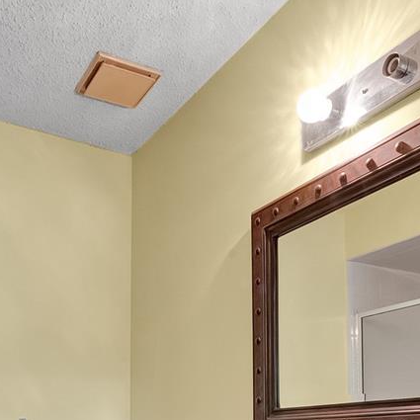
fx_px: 590
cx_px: 184
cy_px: 442
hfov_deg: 39.1
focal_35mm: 43
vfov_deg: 34.7
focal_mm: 14
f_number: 9
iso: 4000
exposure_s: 1/10
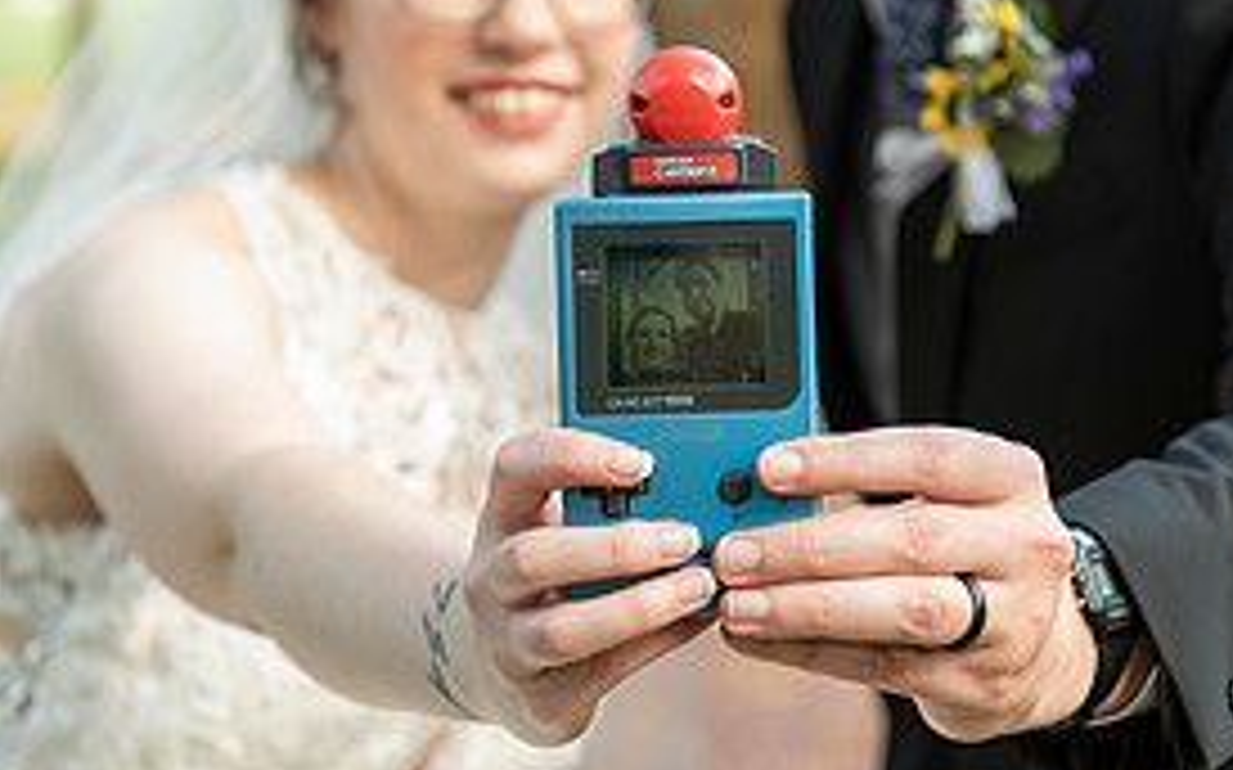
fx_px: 3930
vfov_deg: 11.2
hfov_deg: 17.8
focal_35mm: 117
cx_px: 670
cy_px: 207
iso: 400
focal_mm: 70
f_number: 4
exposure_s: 1/200
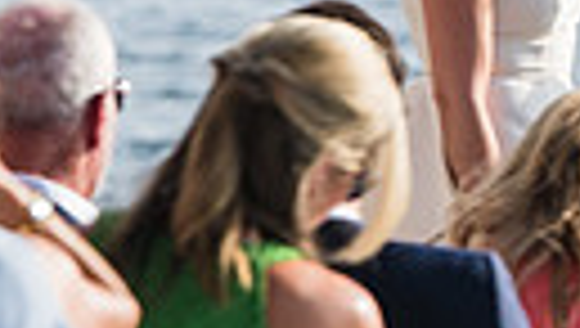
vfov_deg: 1.1
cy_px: 29
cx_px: 1003
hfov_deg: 2.0
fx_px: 16865
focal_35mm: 1095
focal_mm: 155
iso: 200
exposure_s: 1/1250
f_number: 4
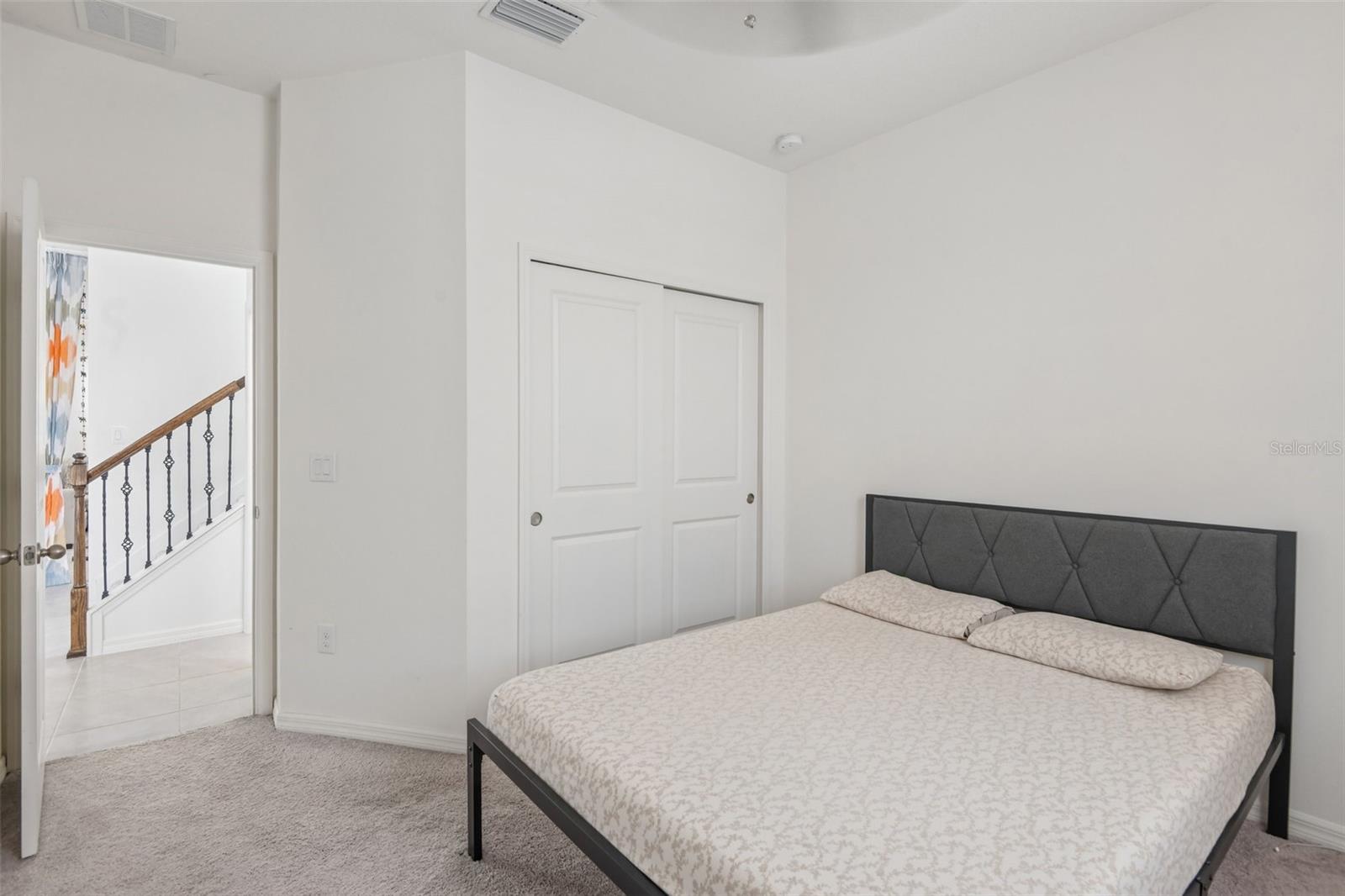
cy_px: 448
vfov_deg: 73.7
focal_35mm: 16
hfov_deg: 96.7
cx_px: 672
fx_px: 598
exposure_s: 1/10
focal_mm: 16
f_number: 8
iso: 400
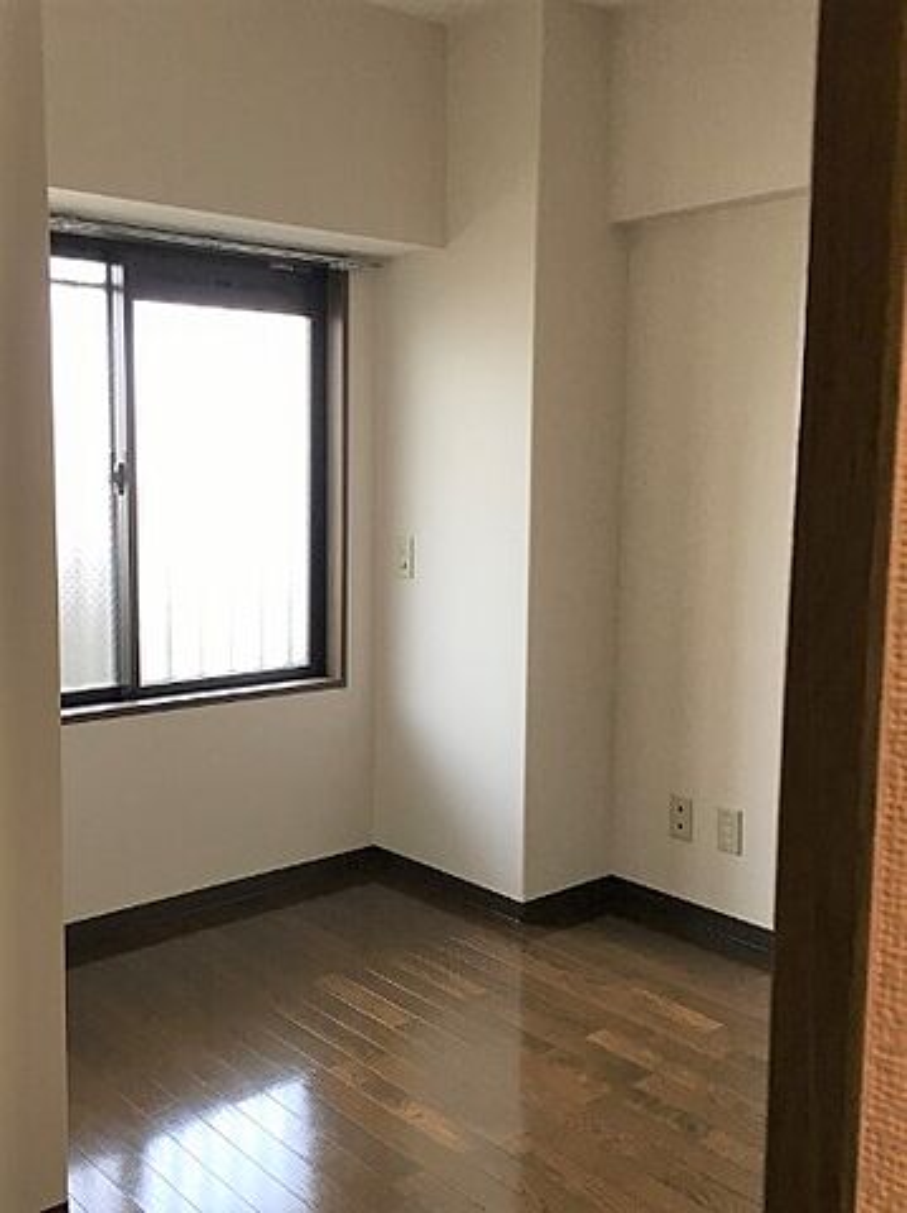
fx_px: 1015
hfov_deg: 48.2
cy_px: 606
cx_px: 454
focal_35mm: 29
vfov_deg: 61.7
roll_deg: -0.7
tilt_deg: -5.5
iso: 32
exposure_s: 1/33
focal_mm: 4.15
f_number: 2.2
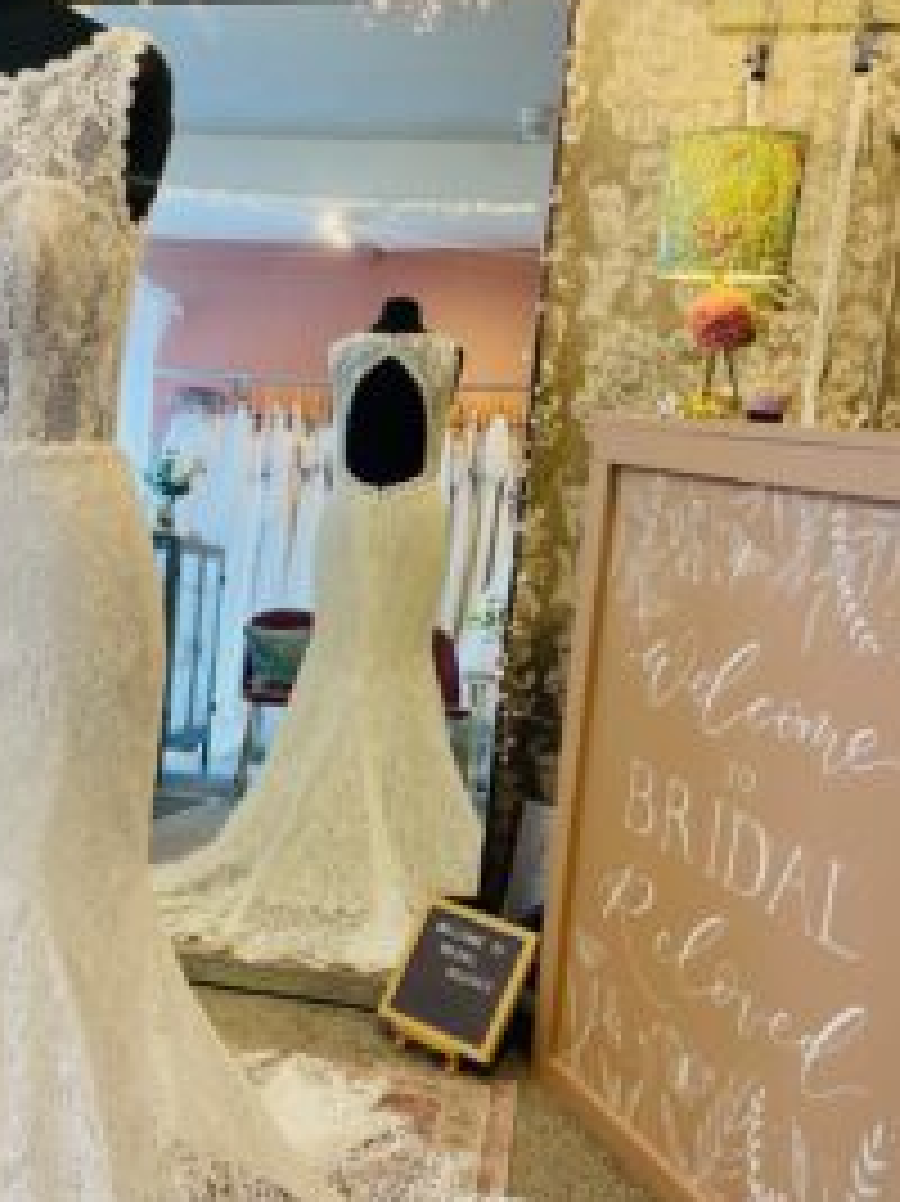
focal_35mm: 40
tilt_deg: -15.9
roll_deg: -2.2
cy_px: 745
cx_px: 225
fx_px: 1388
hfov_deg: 35.1
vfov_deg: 46.4
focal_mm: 5.1
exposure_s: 1/100
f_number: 1.6
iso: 100
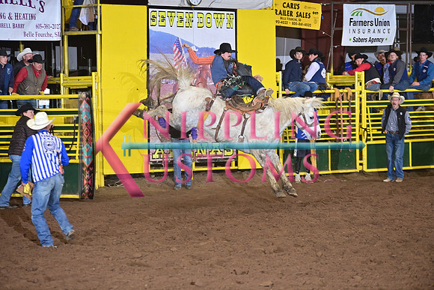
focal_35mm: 150
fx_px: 1809
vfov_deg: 9.2
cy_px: 145
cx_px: 217
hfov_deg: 13.7
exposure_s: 1/250
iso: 1600
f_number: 3.2
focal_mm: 150
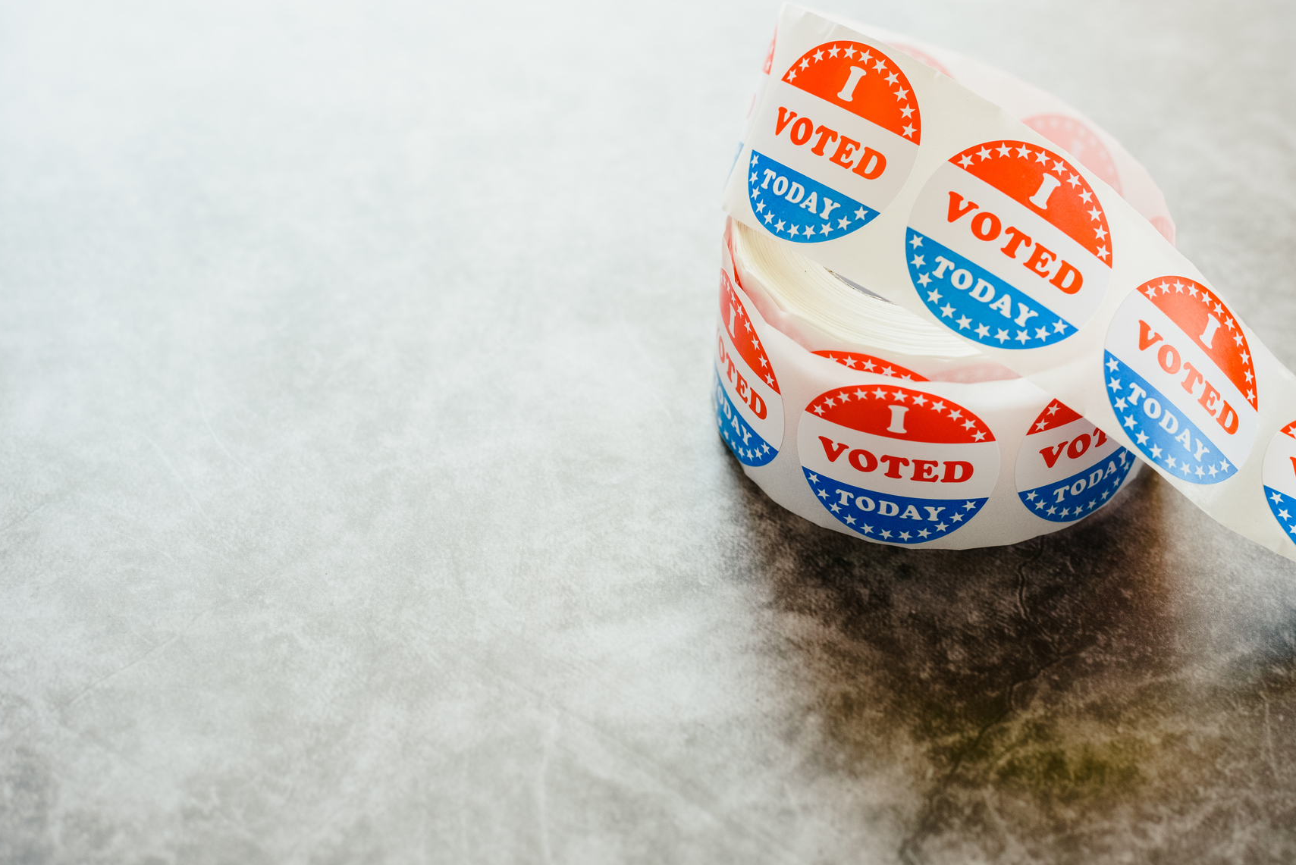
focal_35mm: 62
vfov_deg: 21.9
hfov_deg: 32.4
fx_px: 2233
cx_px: 686
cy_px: 426
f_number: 4.8
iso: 400
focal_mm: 50
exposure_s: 1/60
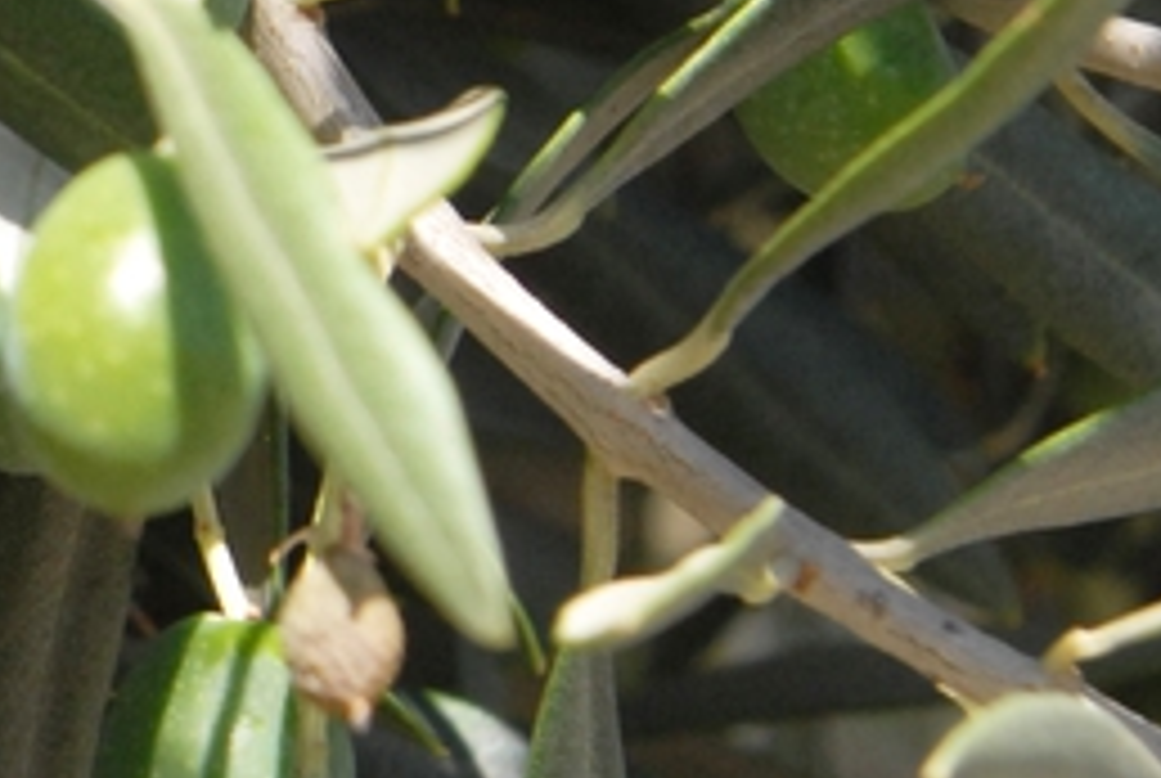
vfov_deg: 3.6
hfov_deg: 5.2
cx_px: -1080
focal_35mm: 387
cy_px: -277
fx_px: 12502
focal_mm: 65
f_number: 8
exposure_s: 1/250
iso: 400
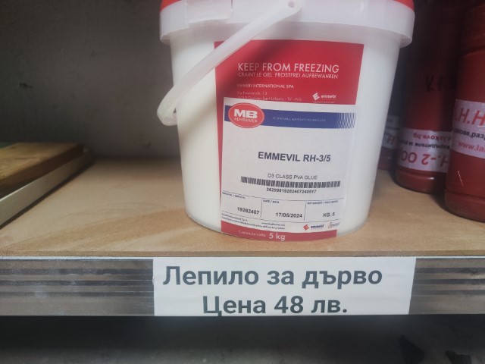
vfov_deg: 56.8
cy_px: 182
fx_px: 336
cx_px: 242
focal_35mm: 24
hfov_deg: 71.6
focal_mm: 5.59
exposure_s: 1/38.7
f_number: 1.88
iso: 600
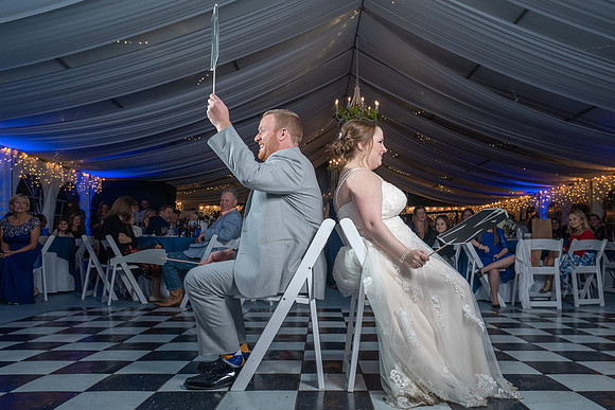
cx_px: 338
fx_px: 508
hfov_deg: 62.2
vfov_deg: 44.0
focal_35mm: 30
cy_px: 214
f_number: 5.6
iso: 2000
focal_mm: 26
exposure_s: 1/250
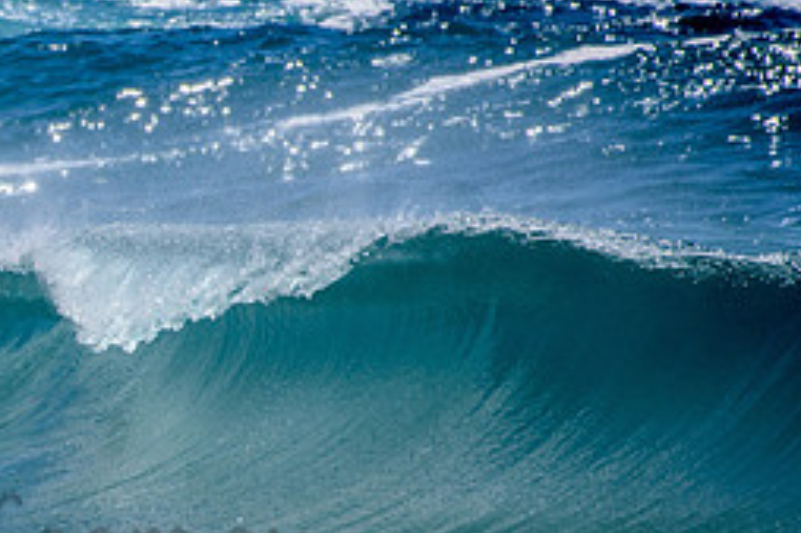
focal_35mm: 1402
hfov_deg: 1.5
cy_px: 378
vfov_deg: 1.0
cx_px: -232
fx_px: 31173
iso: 72
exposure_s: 1/2000
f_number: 5.6
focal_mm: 500
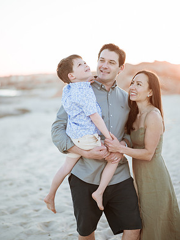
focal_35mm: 64
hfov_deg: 22.9
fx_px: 444
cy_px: 108
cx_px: 89
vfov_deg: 30.2
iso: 100
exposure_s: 1/1000
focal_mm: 58
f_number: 1.4
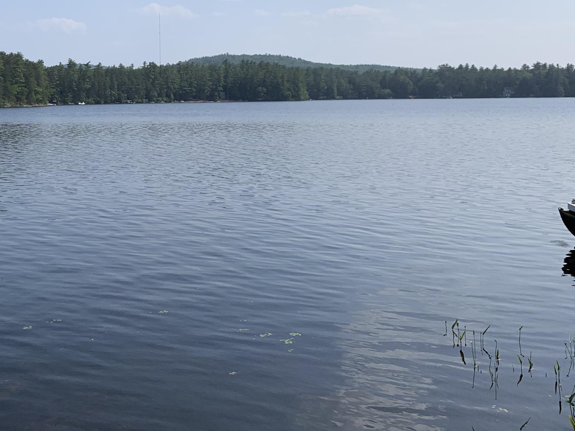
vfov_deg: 30.1
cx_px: 166
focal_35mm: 47
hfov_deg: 39.7
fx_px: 781
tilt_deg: +1.0
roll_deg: +1.1
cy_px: 79
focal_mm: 4.25
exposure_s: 1/4673
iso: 25
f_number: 1.8
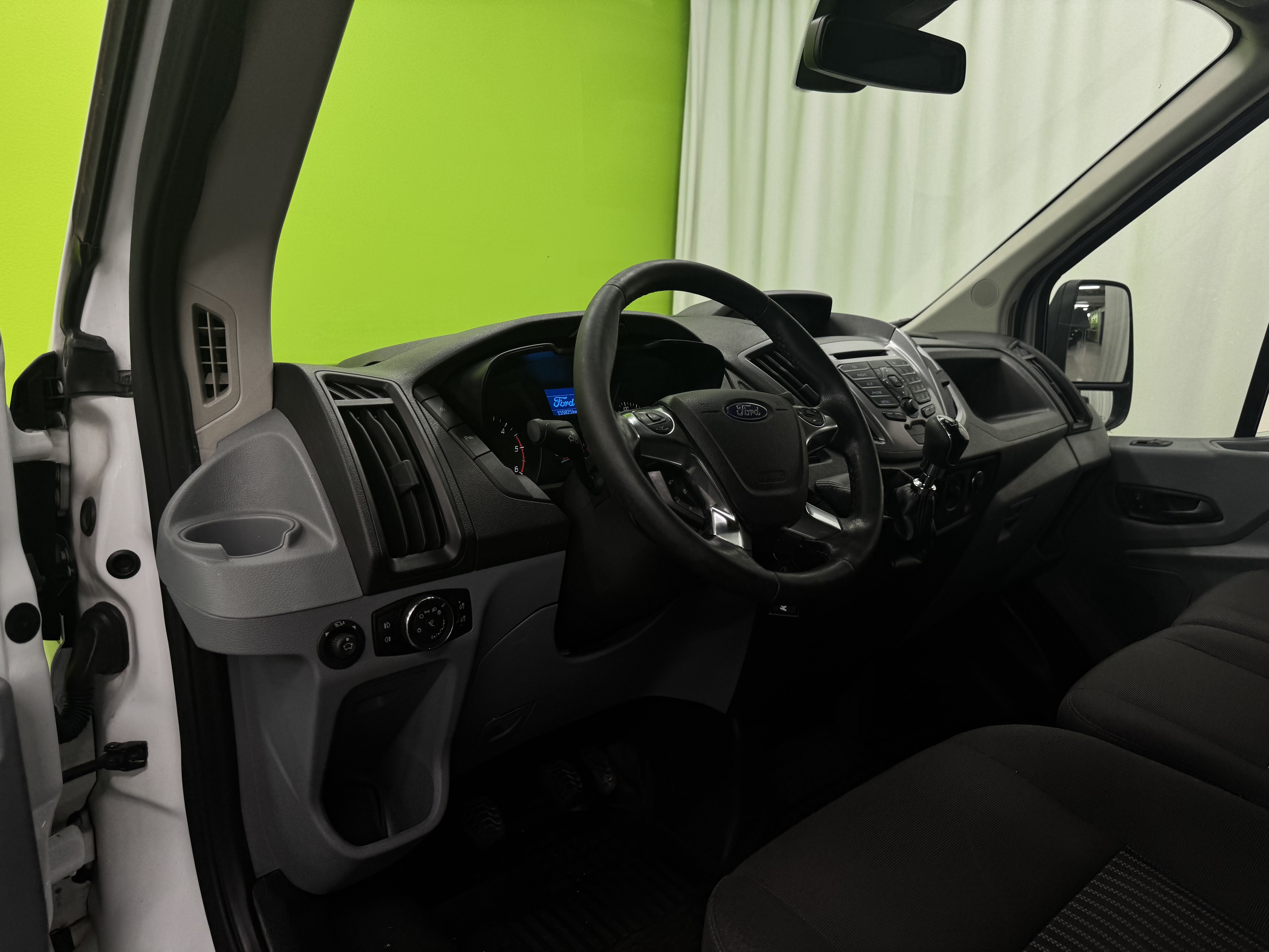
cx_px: 634
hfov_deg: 71.6
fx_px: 880
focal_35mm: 24
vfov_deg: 56.8
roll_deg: -1.4
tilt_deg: -13.1
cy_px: 476
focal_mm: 6.76
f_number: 1.78
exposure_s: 1/144
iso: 64
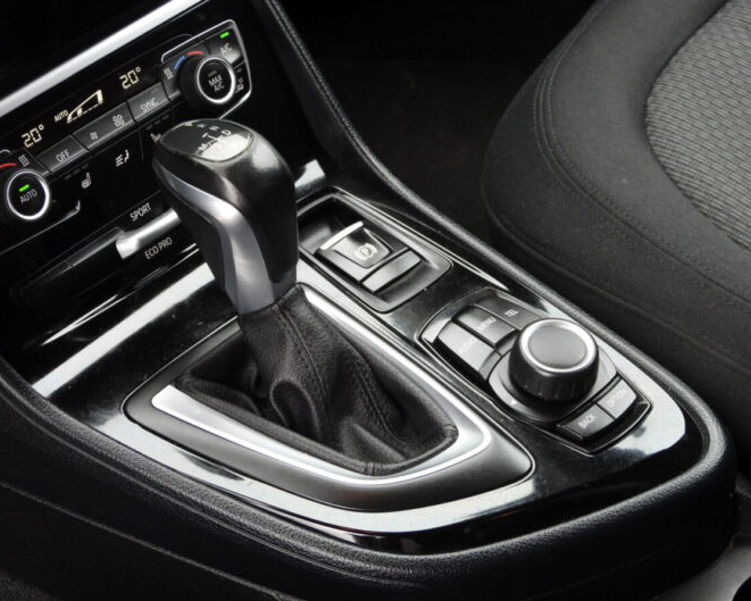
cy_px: 301
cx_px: 375
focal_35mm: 102
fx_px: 2267
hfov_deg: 18.8
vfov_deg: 15.1
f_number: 3.5
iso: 400
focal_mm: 17.5
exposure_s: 1/60
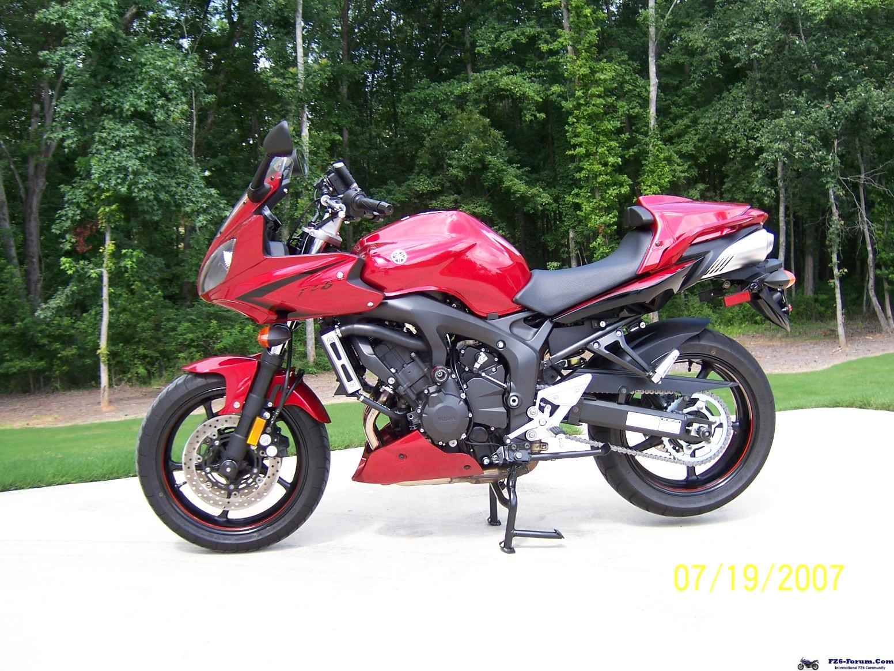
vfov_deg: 39.7
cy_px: 336
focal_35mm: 36
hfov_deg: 51.4
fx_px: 930
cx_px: 447
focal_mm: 6.2
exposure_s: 1/200
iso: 80
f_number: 2.8
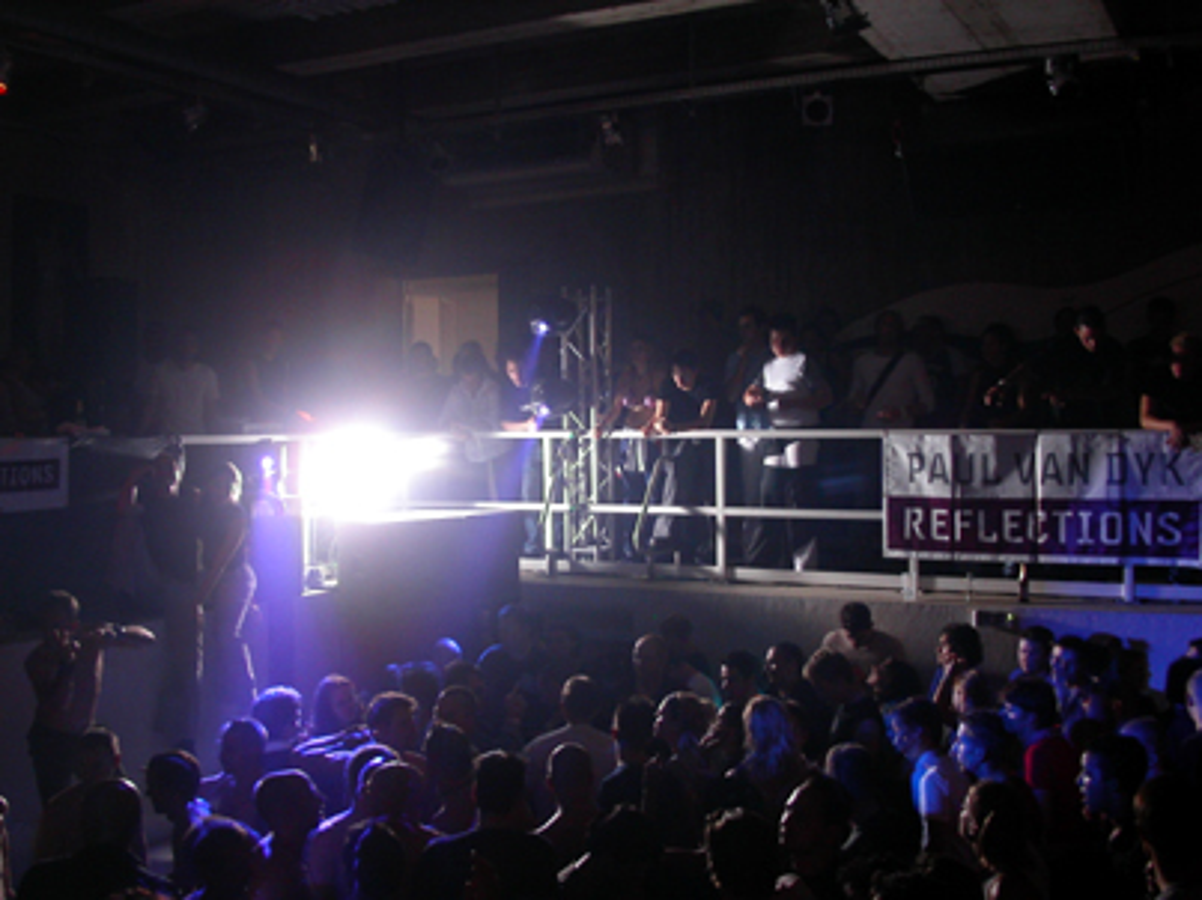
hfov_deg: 49.0
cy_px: 450
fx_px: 1319
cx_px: 601
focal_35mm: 38
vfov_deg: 37.7
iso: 200
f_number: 2.8
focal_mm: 7.8
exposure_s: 1/4
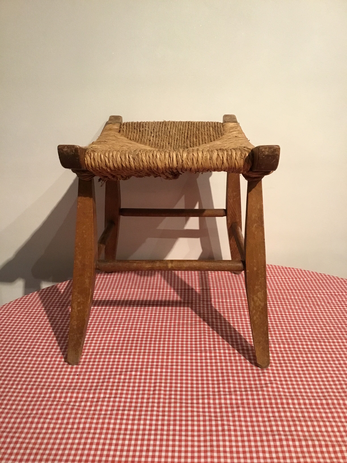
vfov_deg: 58.4
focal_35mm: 31
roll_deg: +0.1
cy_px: 232
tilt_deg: -20.0
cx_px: 174
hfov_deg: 45.4
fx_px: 414
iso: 250
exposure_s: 1/33
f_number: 2.4
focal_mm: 3.3
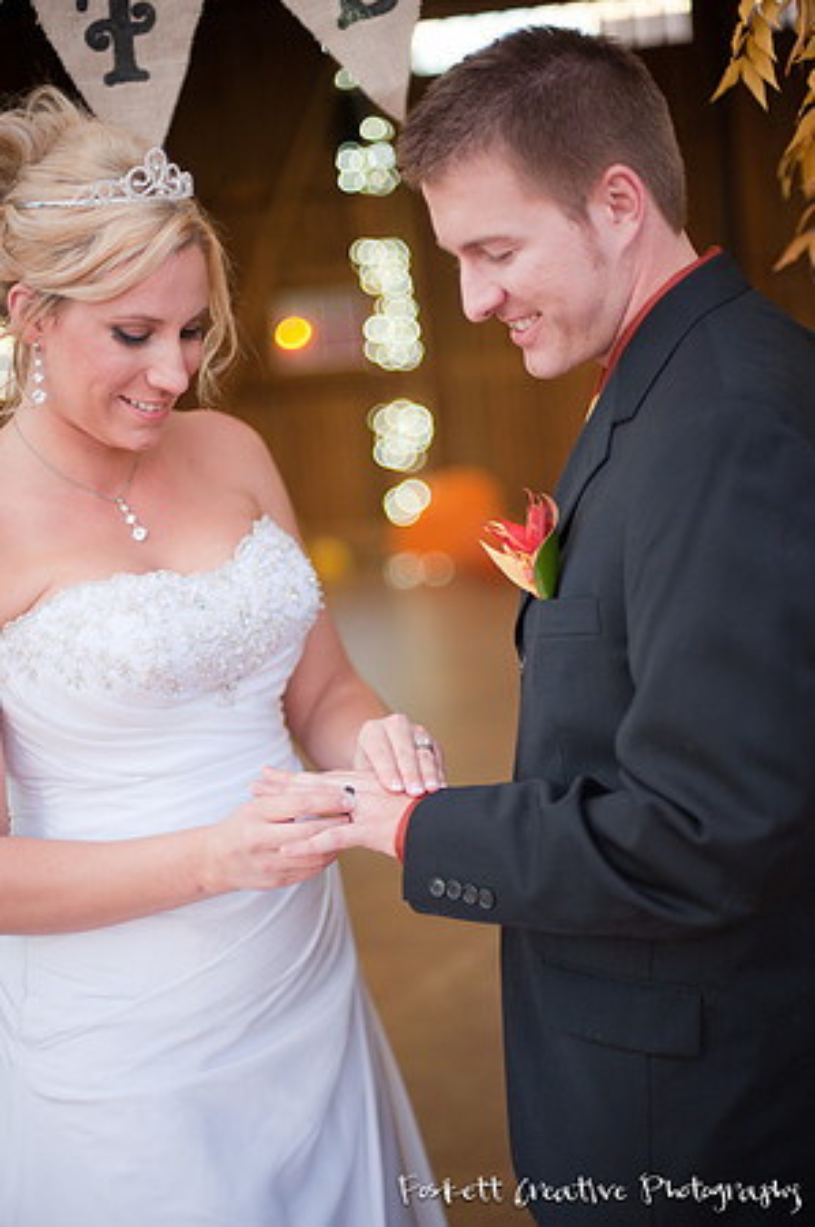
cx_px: 408
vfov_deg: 39.6
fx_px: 1702
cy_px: 614
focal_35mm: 50
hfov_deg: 26.9
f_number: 1.4
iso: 640
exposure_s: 1/200
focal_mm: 50
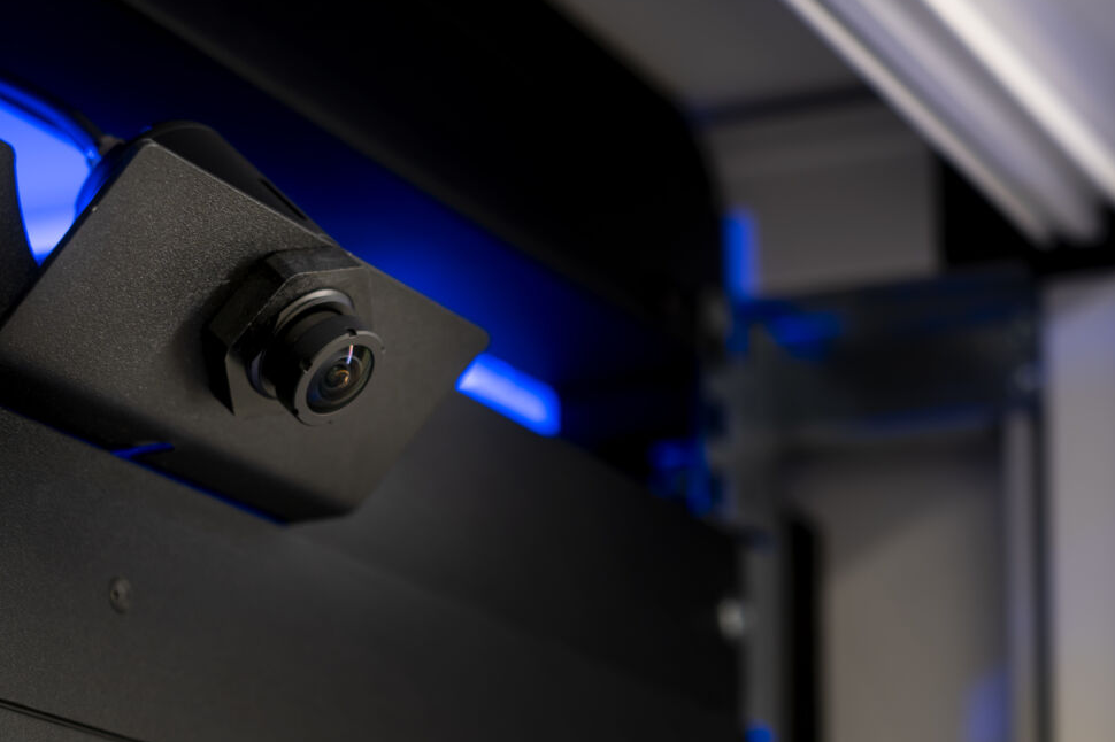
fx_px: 3065
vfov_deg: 13.6
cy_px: 728
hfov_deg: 20.5
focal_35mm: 99
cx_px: 772
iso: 160
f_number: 4
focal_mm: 50
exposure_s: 1/13
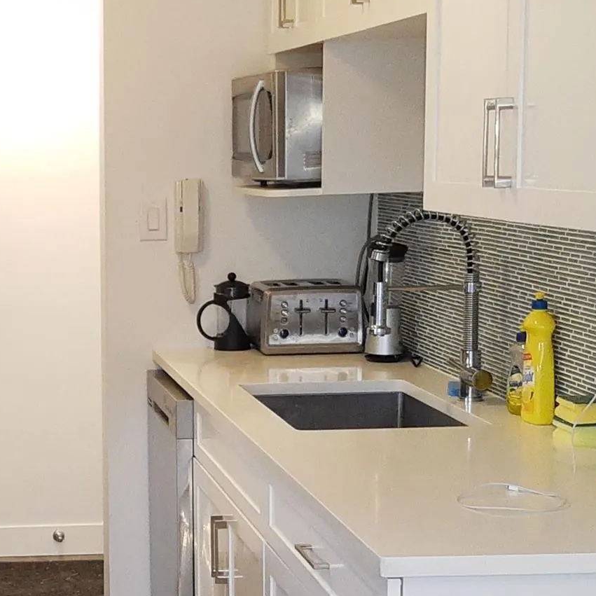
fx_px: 1617
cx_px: -145
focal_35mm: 83
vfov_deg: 20.8
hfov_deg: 19.5
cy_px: 384
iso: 160
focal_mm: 4.75
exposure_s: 1/50
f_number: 1.7
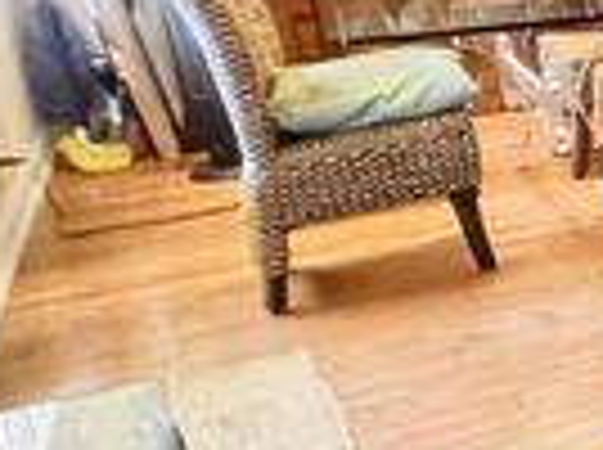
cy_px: 68
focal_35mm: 67
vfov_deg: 21.5
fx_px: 1165
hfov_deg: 17.1
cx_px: 1310
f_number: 2.2
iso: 1000
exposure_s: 1/40
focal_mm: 2.22
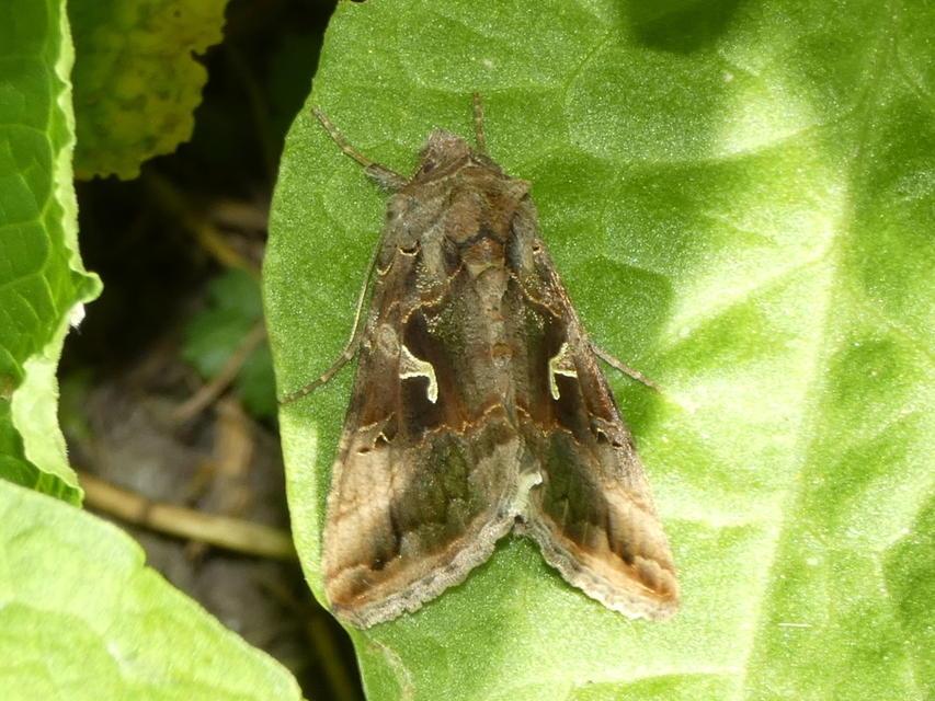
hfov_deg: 11.2
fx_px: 4782
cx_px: 468
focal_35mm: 177
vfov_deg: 8.4
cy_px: 350
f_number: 5.5
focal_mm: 31.7
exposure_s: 1/60
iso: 80
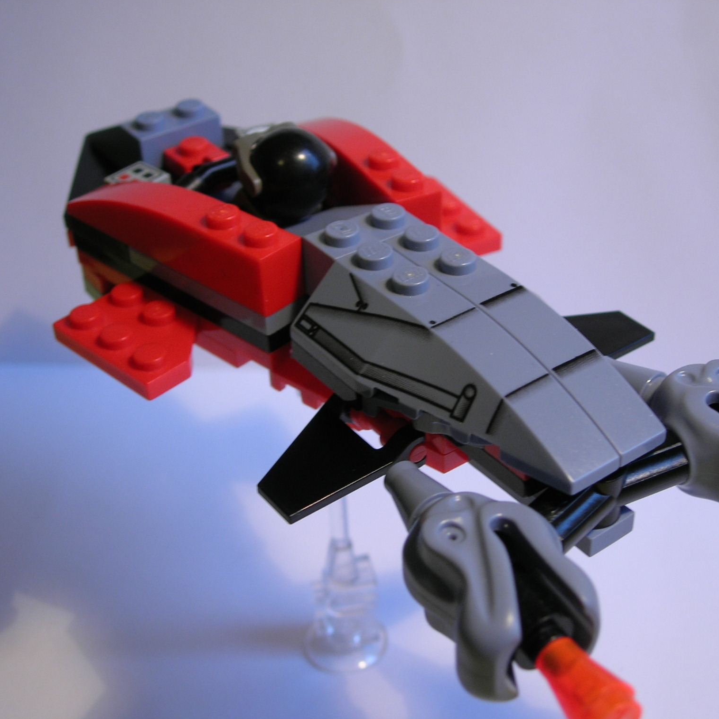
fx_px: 1151
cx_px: 439
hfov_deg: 34.5
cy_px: 360
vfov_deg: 34.7
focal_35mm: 49
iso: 64
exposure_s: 1/21.7
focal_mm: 8.5
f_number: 2.9
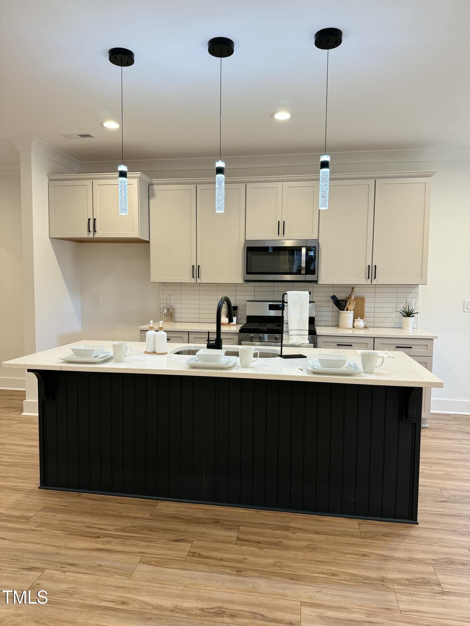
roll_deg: -0.1
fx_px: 434
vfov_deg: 71.6
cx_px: 235
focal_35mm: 24
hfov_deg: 56.8
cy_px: 313
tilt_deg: -3.5
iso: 125
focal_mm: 6.76
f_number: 1.78
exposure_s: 1/60
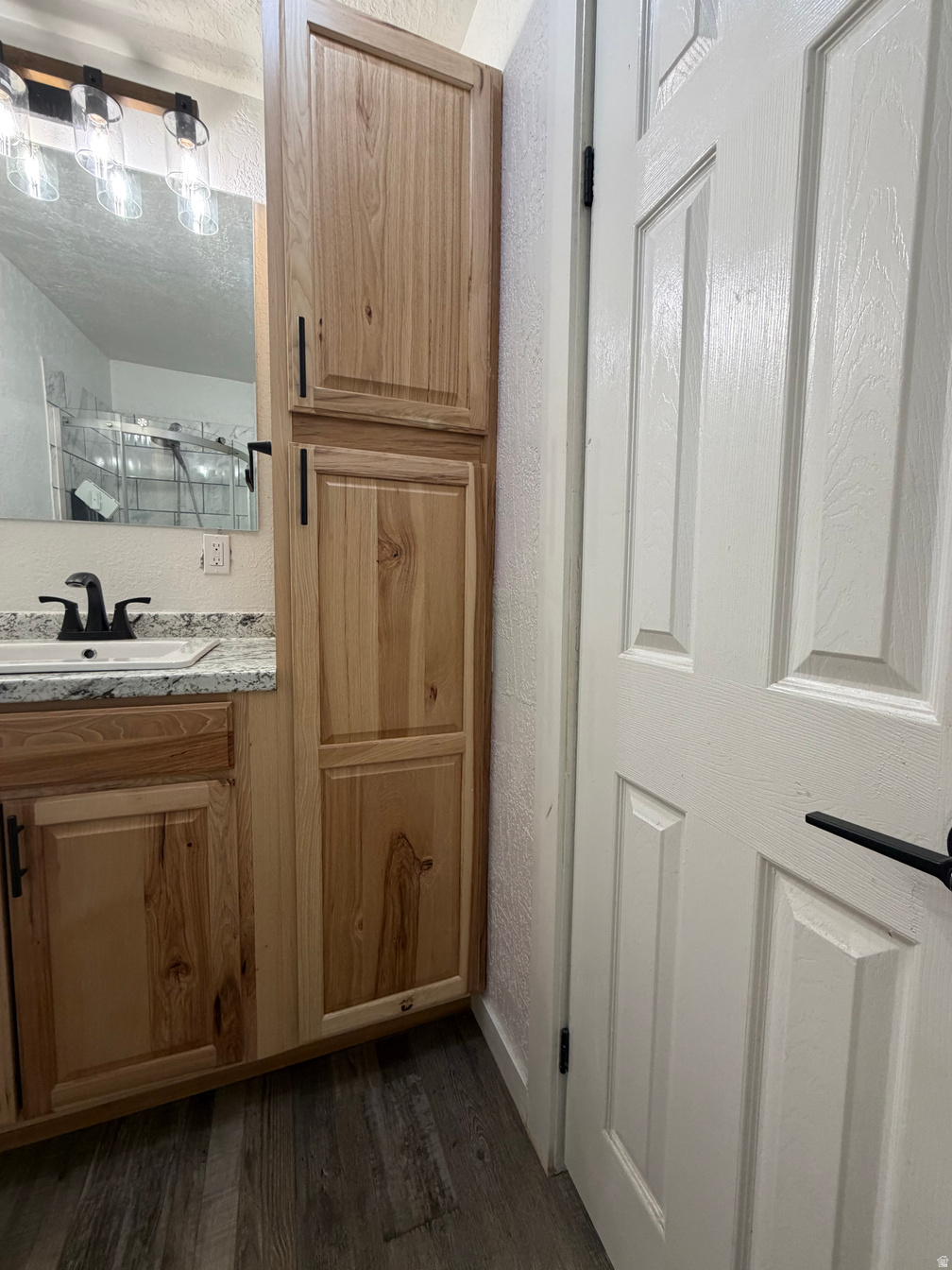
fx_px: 513
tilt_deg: -5.4
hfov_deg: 85.7
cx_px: 476
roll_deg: -0.8
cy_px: 635
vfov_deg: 102.1
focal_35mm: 14
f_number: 2.2
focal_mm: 2.22
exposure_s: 1/120
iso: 250
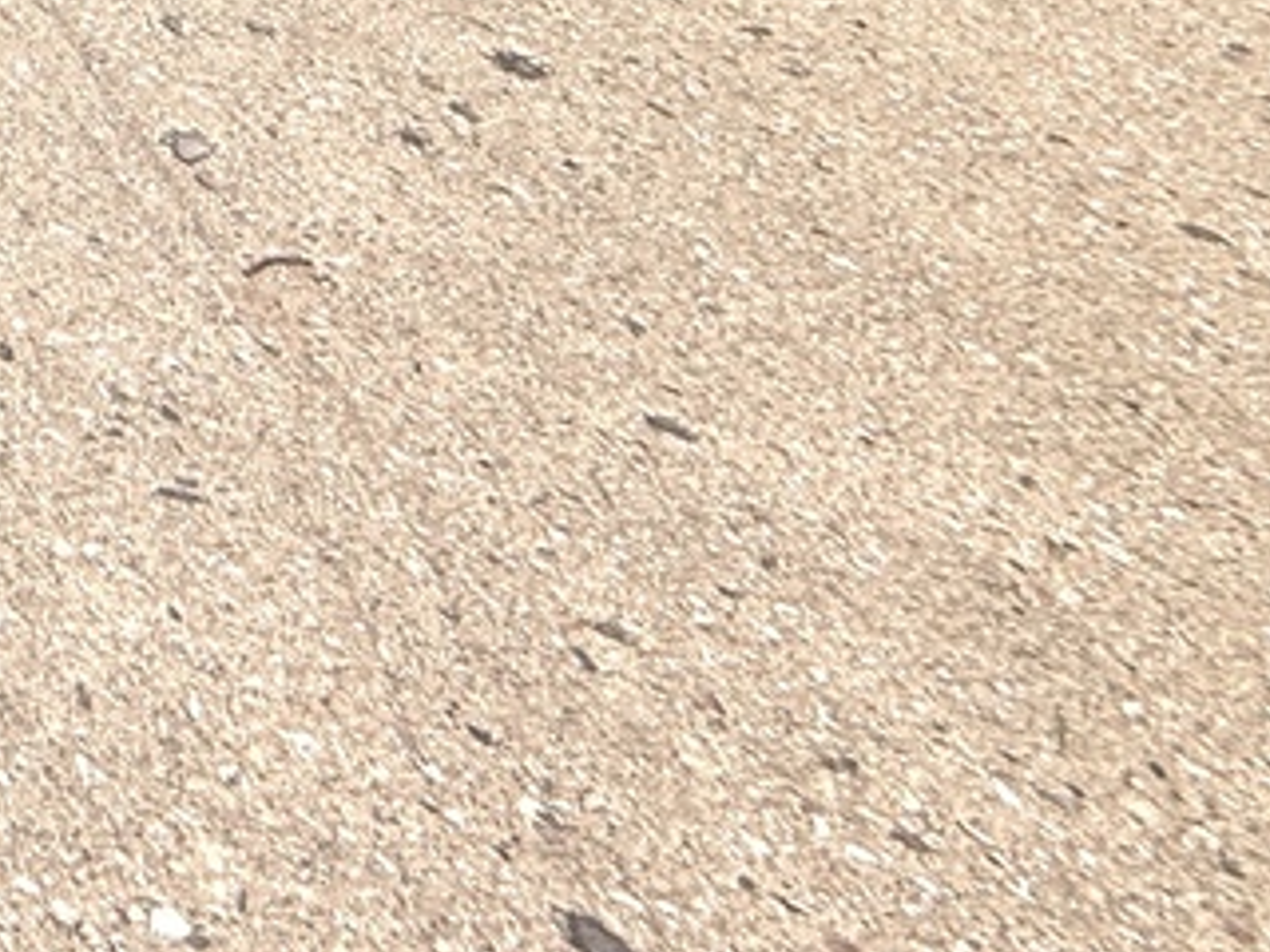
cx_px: -1131
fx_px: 2311
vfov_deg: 16.8
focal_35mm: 63
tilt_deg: -6.7
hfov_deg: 20.0
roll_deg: +1.0
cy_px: -1000
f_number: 2.2
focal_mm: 2.22
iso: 50
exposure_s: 1/220
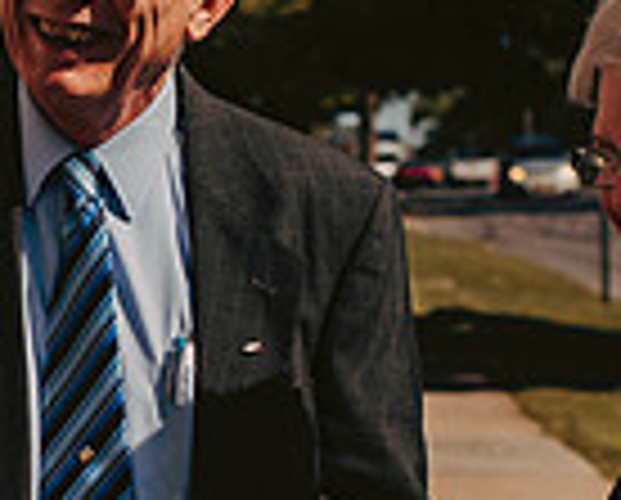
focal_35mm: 197
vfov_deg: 7.9
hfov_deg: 9.7
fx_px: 3628
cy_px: 128
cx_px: -68
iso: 200
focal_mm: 50
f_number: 4
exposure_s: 1/2000
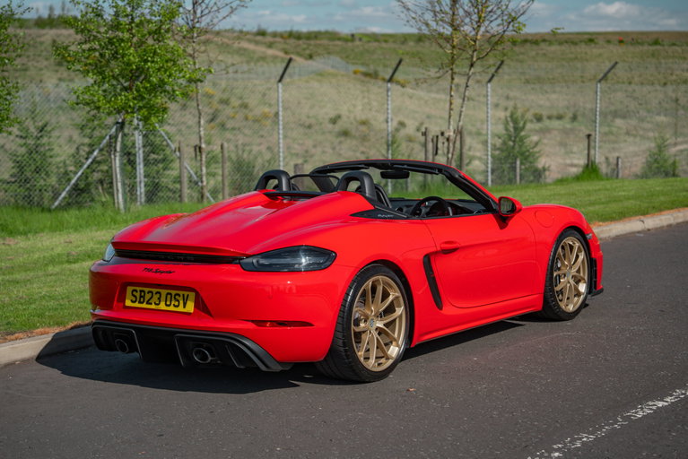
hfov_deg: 28.8
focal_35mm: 70
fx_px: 1338
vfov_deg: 19.5
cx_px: 344
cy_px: 230
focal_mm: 70
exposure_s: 1/2000
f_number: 2.8
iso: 100
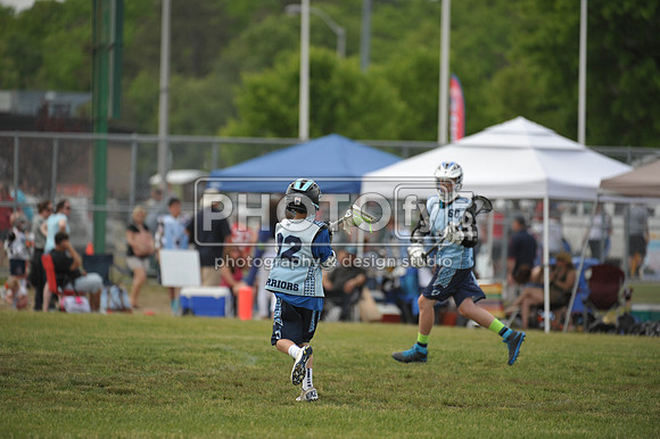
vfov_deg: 4.4
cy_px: 220
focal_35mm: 310
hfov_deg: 6.7
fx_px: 5680
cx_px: 330
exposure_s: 1/3200
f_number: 4
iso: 800
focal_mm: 310
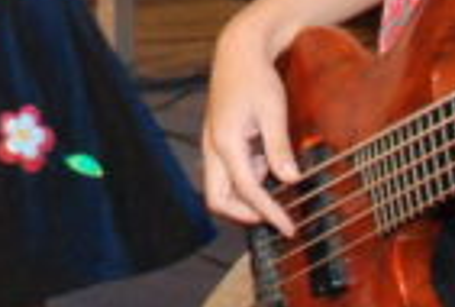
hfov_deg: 9.1
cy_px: -312
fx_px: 2764
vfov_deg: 6.2
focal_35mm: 218
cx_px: -248
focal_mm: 20
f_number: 4
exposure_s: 1/60
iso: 1000
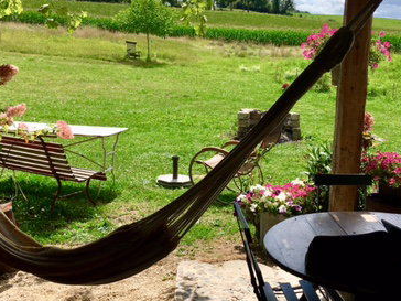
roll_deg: -3.0
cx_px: 234
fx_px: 591
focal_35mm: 51
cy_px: 135
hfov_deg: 37.4
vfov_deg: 28.5
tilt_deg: -5.3
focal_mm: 4.15
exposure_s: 1/2137
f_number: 2.2
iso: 25
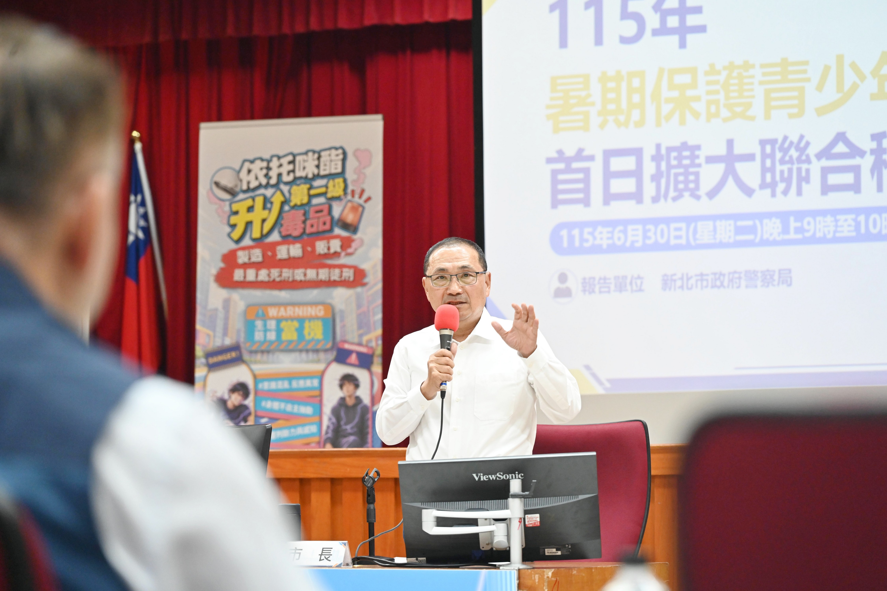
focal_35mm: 120
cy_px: 296
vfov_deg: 11.4
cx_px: 444
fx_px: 2956
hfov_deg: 17.1
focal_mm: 120
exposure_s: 1/125
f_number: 4.5
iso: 2800
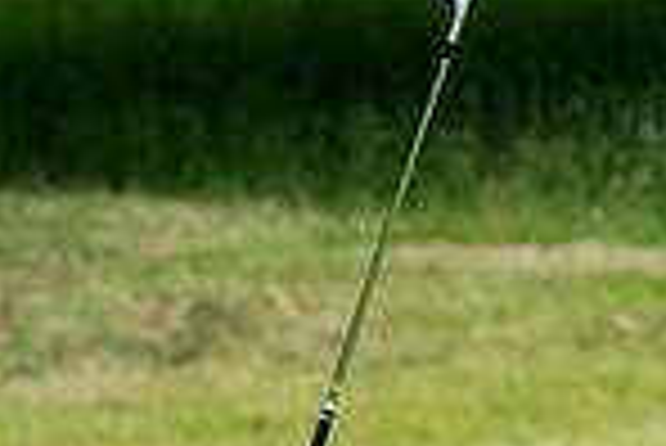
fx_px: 47757
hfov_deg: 0.8
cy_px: 755
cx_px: -320
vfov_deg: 0.5
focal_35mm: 2579
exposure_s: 1/1000
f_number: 8
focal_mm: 440
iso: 1600
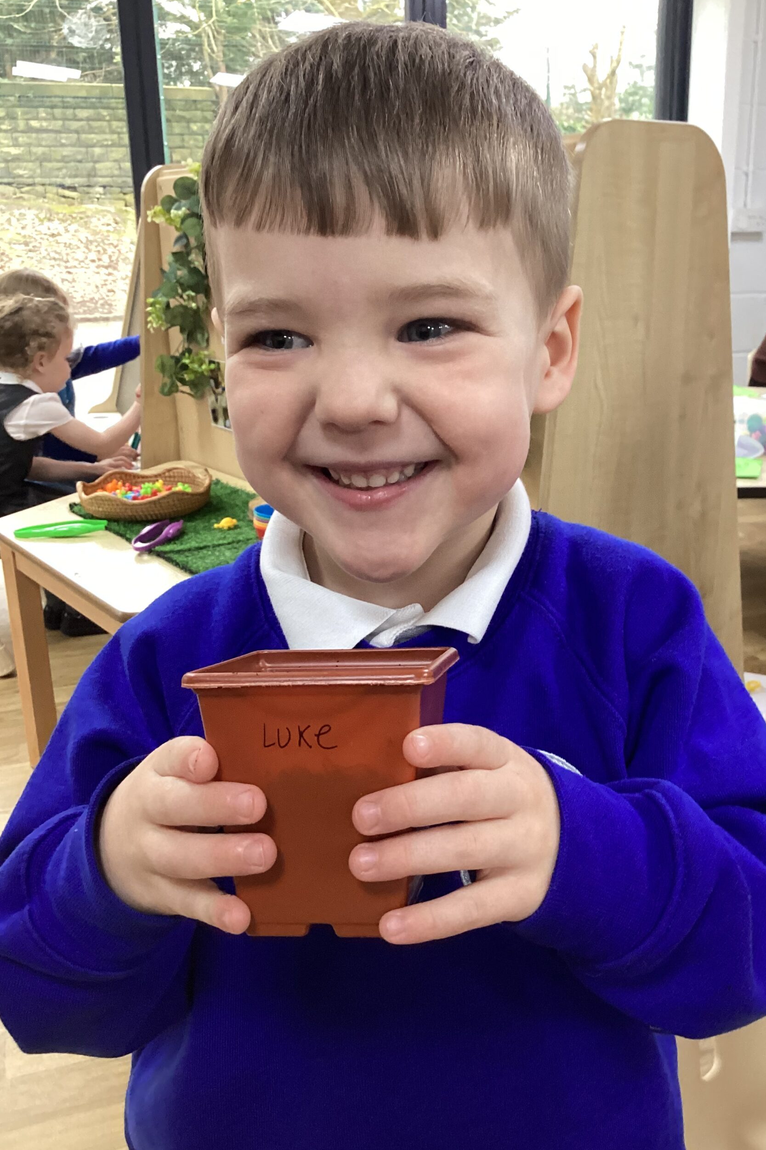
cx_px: 434
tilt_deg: -18.8
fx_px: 1053
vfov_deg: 57.2
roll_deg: +1.0
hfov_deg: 39.9
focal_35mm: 33
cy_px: 577
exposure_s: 1/50
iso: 250
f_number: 2.4
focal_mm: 3.3
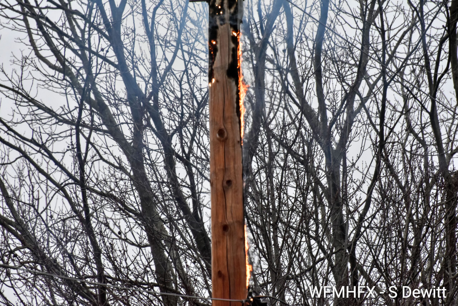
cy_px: 153
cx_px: 229
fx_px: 5725
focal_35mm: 450
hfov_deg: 4.6
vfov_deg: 3.1
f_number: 8
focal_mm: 300
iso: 1000
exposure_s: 1/833
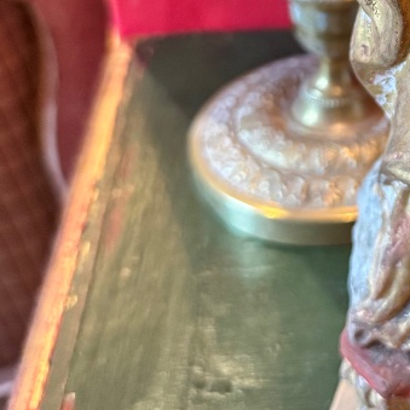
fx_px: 1005
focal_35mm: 75
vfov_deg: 22.0
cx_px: 496
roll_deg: -0.9
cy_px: -19
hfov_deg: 21.4
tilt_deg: -25.6
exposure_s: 1/50
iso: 500
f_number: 1.78
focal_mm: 6.76
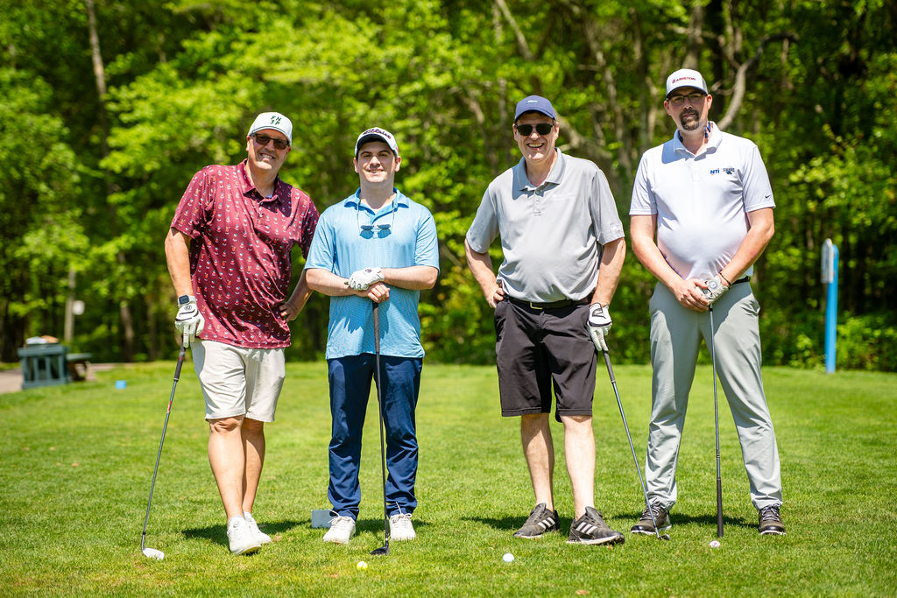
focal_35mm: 98
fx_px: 2432
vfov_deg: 14.0
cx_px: 448
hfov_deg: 20.9
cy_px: 294
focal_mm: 95
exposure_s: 1/1250
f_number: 2.8
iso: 100
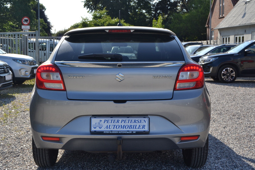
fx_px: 387
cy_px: 86
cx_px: 118
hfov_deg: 36.5
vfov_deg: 24.8
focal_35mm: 55
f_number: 8
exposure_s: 1/250
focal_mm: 31
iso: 100
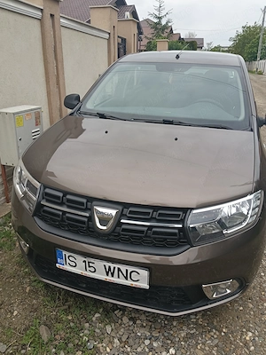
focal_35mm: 27
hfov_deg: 51.4
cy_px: 178
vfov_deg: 65.3
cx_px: 133
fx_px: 277
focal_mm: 3.98
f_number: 1.8
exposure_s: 1/105
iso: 50
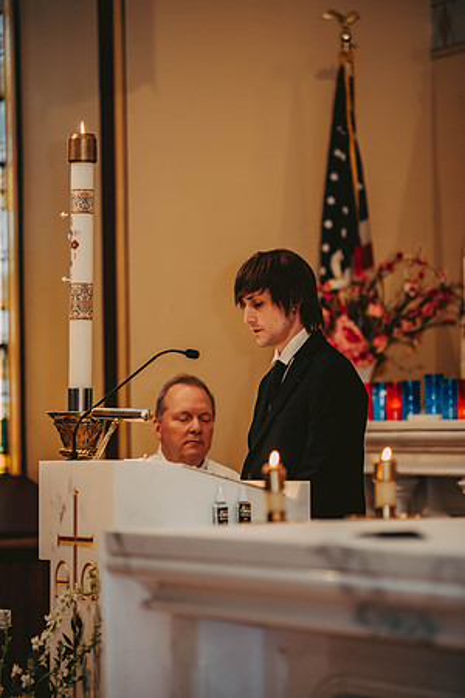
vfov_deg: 12.5
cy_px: 349
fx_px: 3197
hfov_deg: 8.3
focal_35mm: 165
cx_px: 232
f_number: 2.8
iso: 800
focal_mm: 165
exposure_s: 1/80
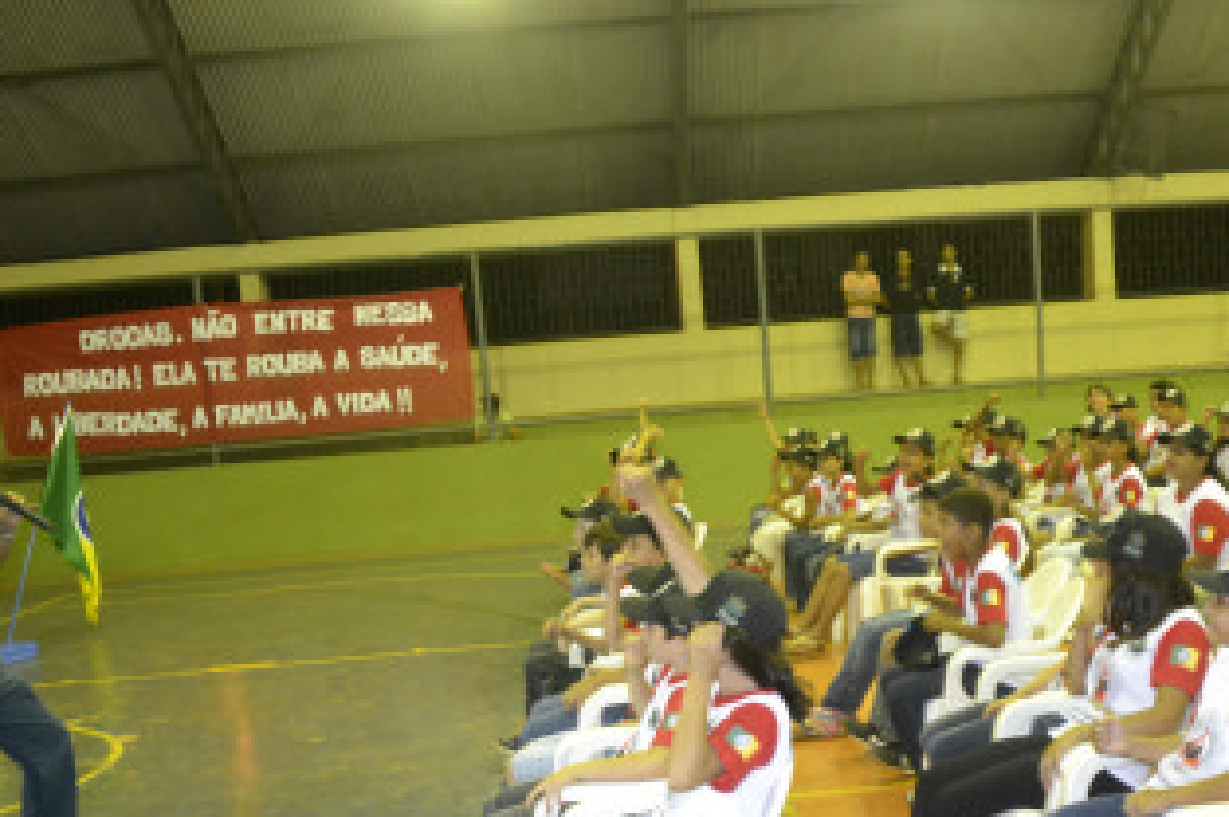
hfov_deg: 41.0
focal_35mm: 48
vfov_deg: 27.5
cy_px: 638
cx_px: 711
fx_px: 1637
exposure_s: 1/60
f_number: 3.5
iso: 2500
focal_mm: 20
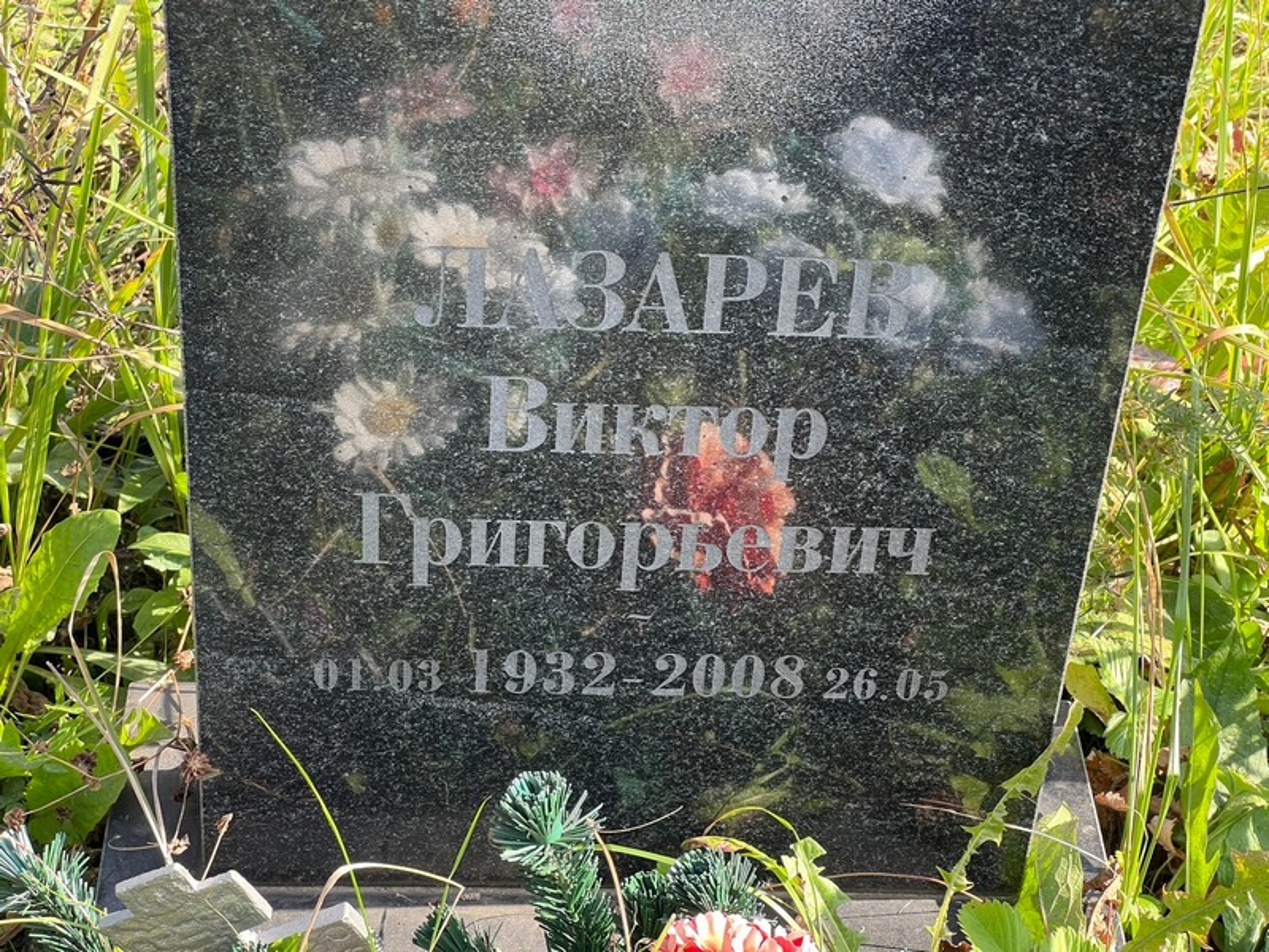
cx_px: 634
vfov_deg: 19.1
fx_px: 2823
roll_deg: -3.8
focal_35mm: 77
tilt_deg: -39.9
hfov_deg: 25.3
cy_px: 476
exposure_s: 1/121
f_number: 2.8
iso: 64
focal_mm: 9
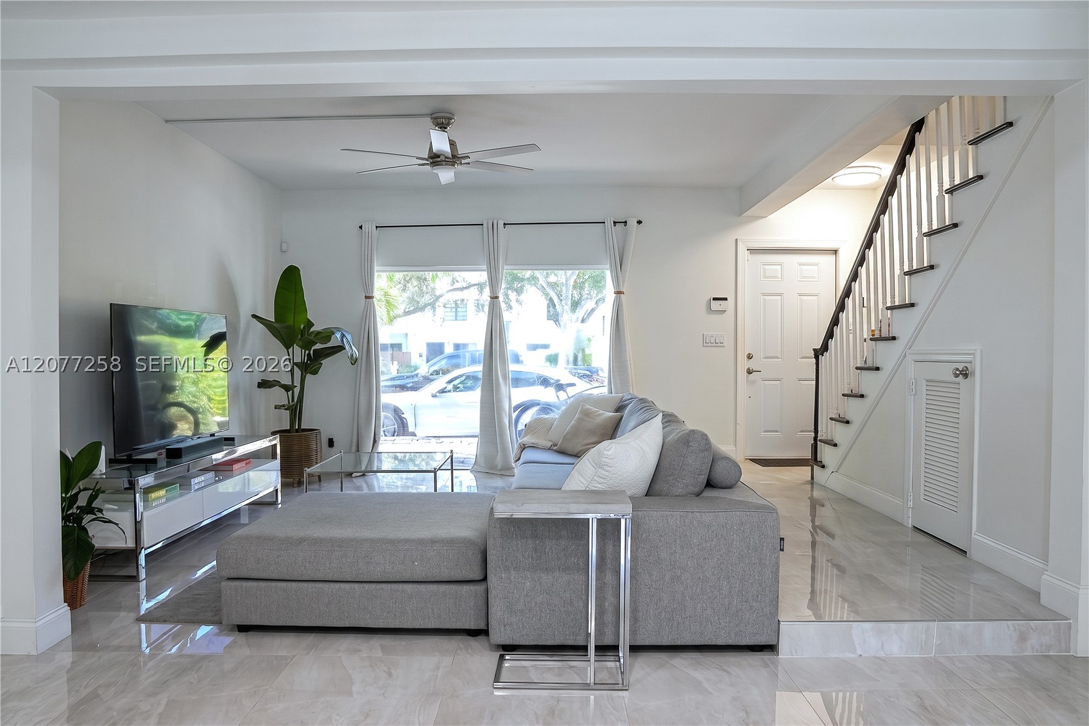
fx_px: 726
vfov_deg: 53.1
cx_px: 544
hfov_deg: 73.7
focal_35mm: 24
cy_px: 363
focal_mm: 16
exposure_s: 1/160
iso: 1000
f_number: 4
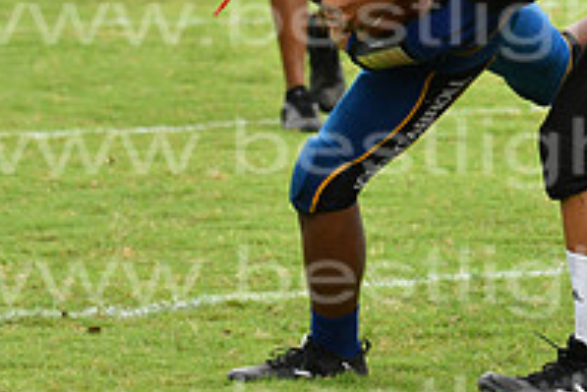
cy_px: -40
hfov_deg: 3.4
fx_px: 10002
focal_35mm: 613
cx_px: 619
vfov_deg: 2.2
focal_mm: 140
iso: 800
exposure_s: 1/2000
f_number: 3.5
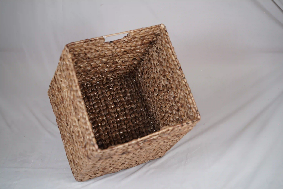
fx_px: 432
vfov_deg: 24.6
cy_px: 94
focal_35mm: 55
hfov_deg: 36.2
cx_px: 142
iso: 250
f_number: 3.2
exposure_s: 1/125
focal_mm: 55
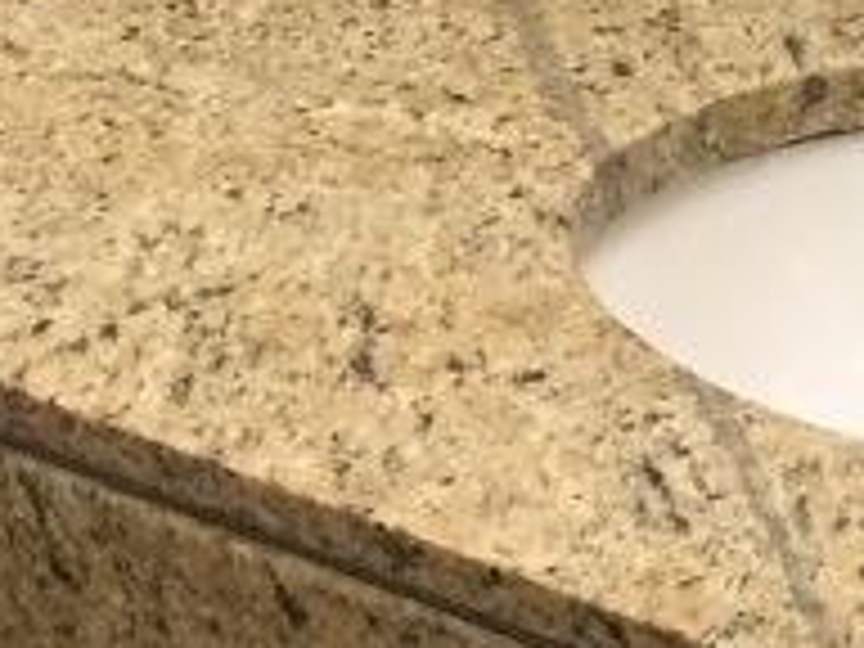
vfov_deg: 8.9
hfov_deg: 12.0
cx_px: 1418
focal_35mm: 155
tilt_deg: -13.1
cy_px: -706
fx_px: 3869
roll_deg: +1.4
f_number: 2.2
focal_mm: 4.15
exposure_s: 1/30
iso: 125
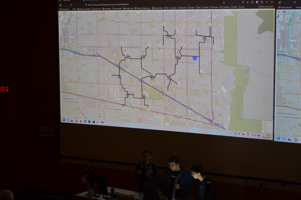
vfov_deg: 16.6
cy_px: 100
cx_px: 150
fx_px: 690
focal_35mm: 82
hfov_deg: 24.6
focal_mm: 55
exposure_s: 1/20
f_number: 5.6
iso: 400
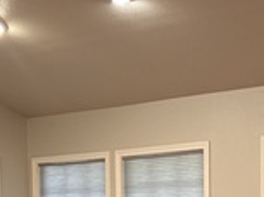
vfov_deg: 13.0
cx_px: 98
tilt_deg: -2.0
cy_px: 264
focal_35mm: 109
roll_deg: +1.9
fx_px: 829
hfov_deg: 18.1
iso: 200
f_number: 1.6
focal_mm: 5.96
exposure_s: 1/60
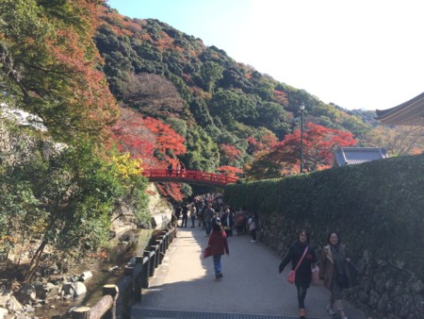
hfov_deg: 59.9
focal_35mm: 30
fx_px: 368
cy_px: 160
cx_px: 212
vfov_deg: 46.8
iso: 32
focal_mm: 4.12
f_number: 2.2
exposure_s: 1/720
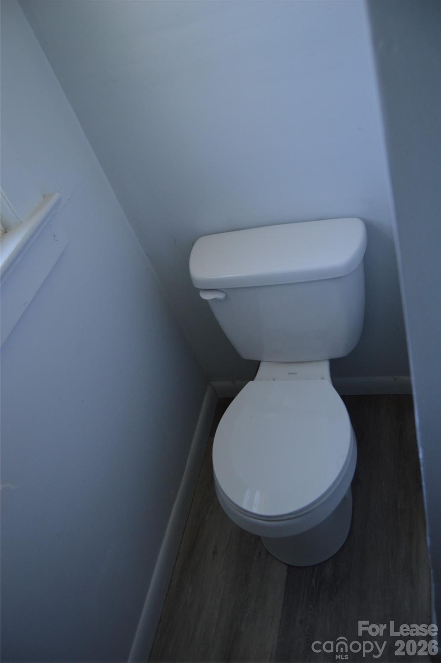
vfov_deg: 67.4
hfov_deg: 47.9
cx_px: 220
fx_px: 497
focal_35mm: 27
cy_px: 332
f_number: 3.5
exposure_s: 1/60
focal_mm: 18
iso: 450
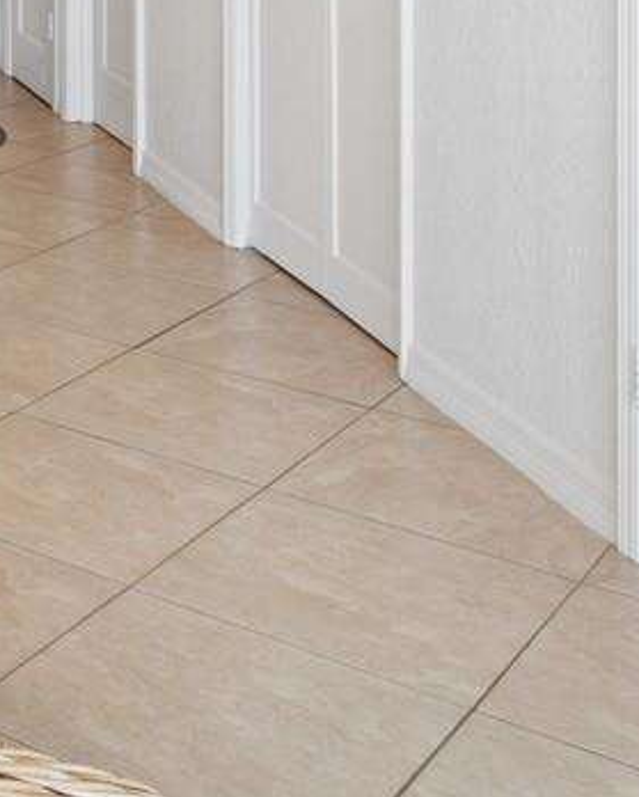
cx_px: -424
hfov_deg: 18.5
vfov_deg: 25.4
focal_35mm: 69
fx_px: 1629
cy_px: -88
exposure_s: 1/5
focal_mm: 16
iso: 200
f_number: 10
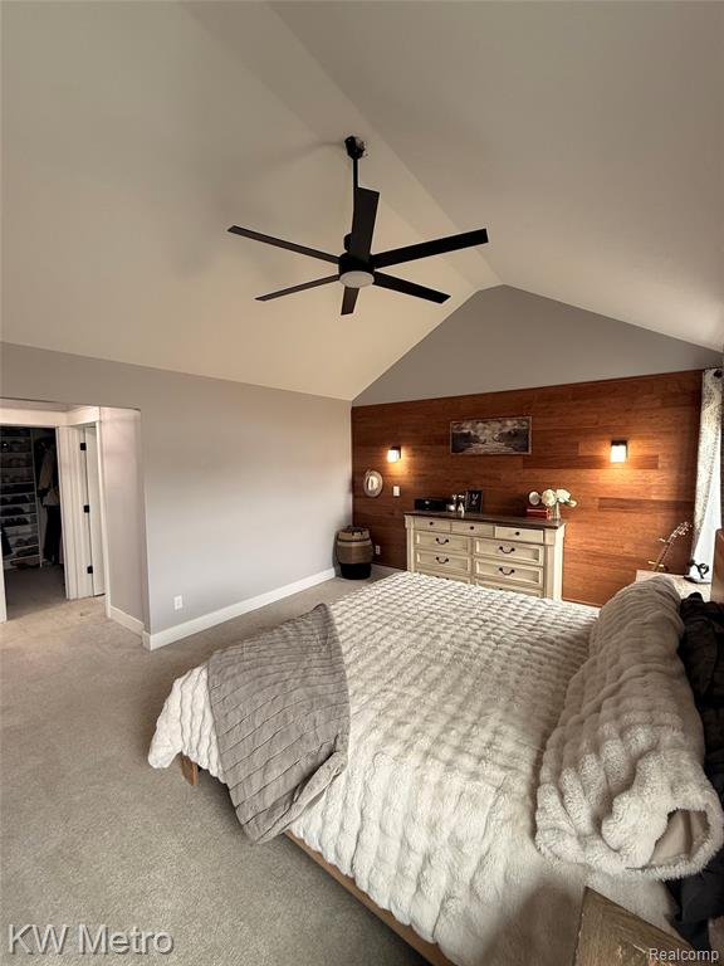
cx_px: 362
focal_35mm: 14
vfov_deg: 102.1
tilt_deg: -2.2
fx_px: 390
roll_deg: +0.1
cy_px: 483
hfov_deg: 85.7
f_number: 2.2
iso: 200
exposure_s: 1/60
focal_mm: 2.22
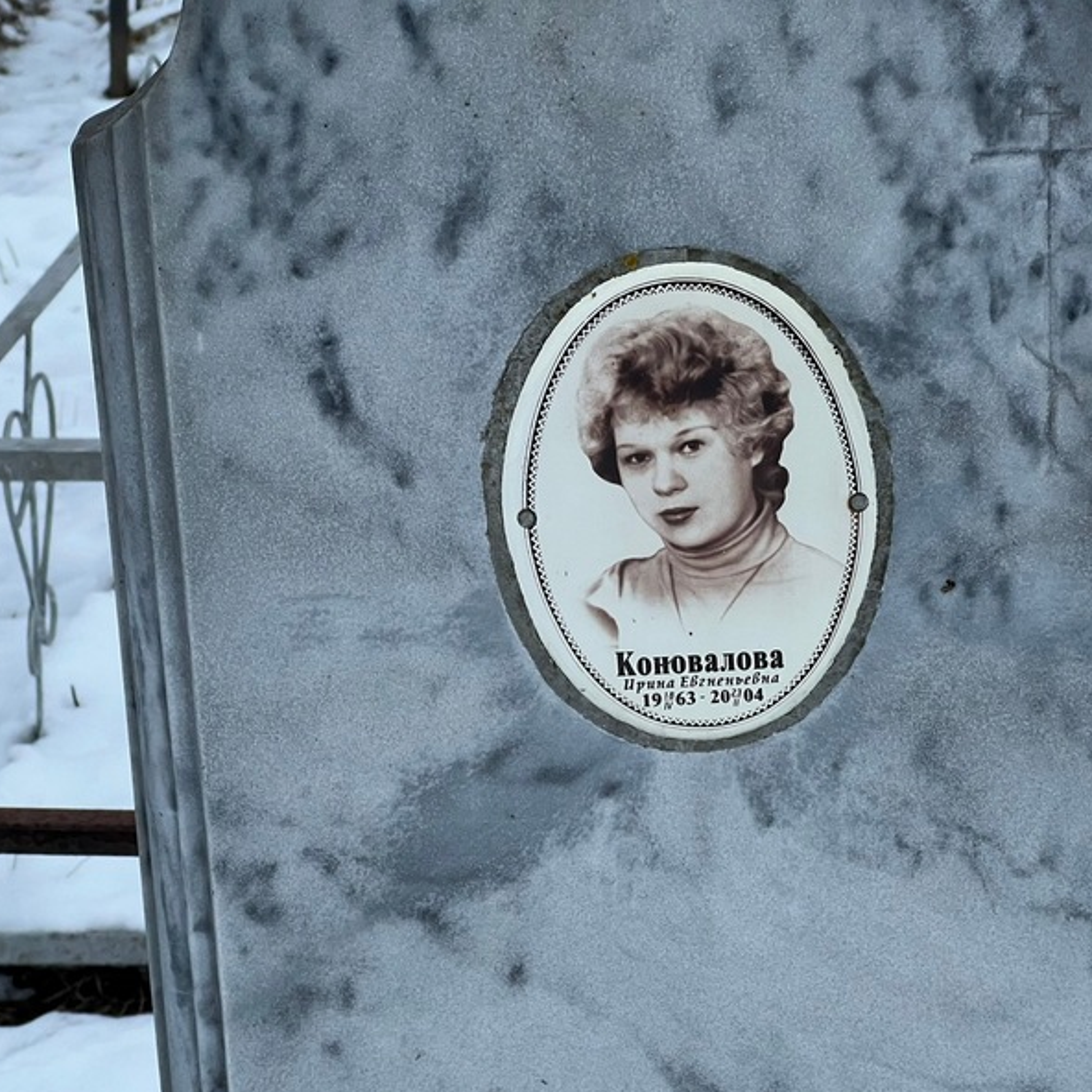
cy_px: 552
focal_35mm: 92
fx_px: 3284
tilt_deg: -18.8
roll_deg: -0.3
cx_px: 695
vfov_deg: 18.9
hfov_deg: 18.8
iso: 200
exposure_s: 1/86
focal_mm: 9
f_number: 2.8
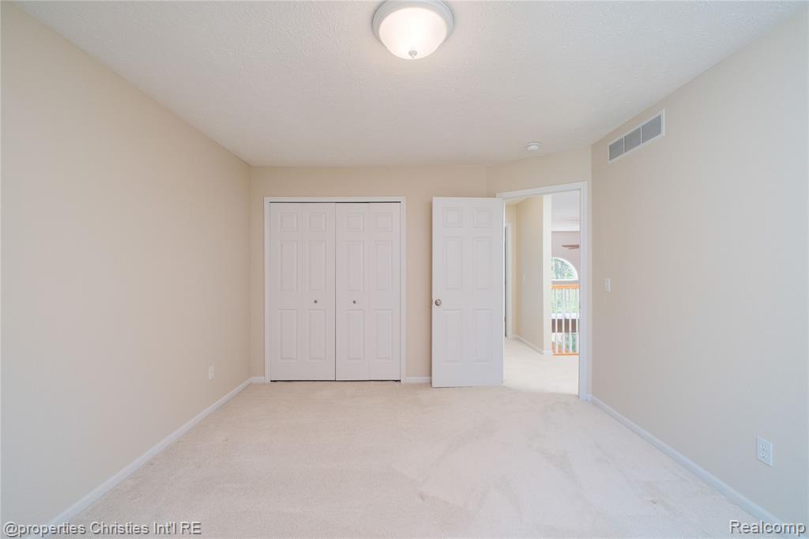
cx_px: 404
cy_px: 270
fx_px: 337
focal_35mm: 15
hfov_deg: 100.4
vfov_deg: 77.3
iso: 640
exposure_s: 1/125
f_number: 6.4
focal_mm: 10
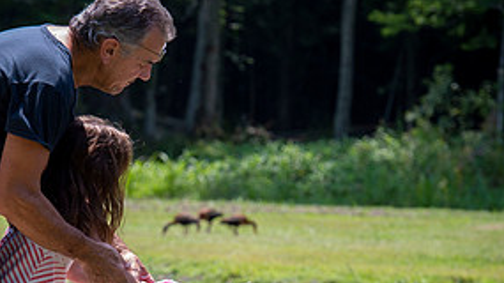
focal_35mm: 330
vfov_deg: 3.7
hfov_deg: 6.5
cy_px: 313
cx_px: 101
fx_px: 4408
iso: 400
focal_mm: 155
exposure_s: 1/250
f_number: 8
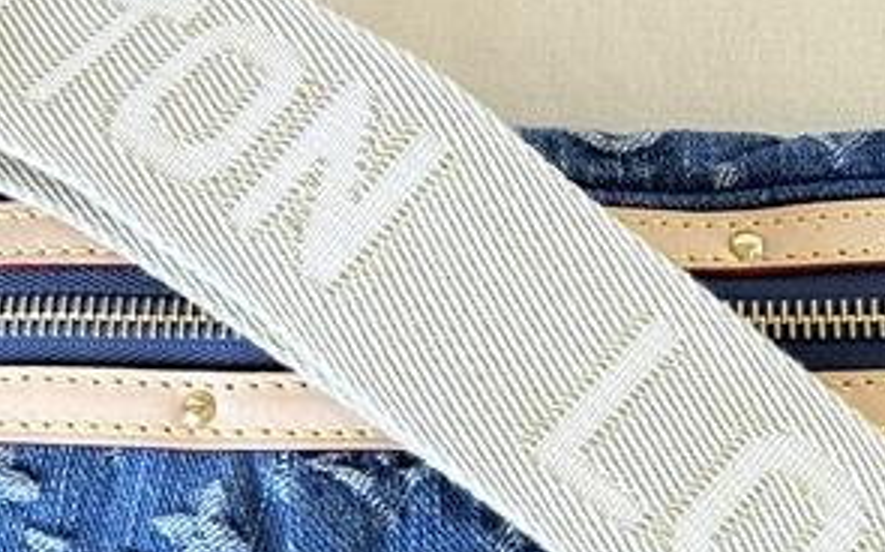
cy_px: 450
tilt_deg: -73.0
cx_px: 642
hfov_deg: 12.0
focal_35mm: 174
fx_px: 4194
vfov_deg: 7.5
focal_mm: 6.76
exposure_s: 1/50
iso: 64
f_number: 1.78
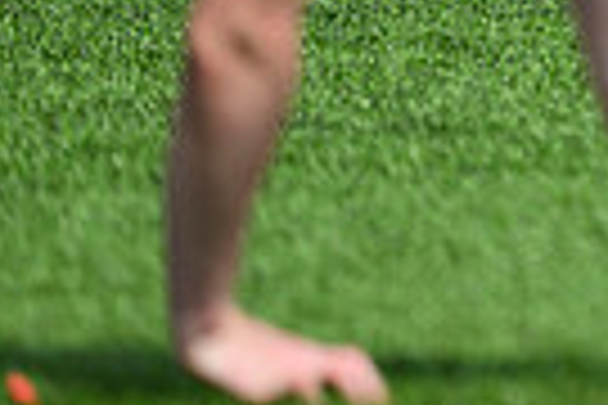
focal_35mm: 1713
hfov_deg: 1.2
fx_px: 28928
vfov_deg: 0.8
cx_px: 1175
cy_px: -313
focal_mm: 400
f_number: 3.2
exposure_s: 1/1600
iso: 250
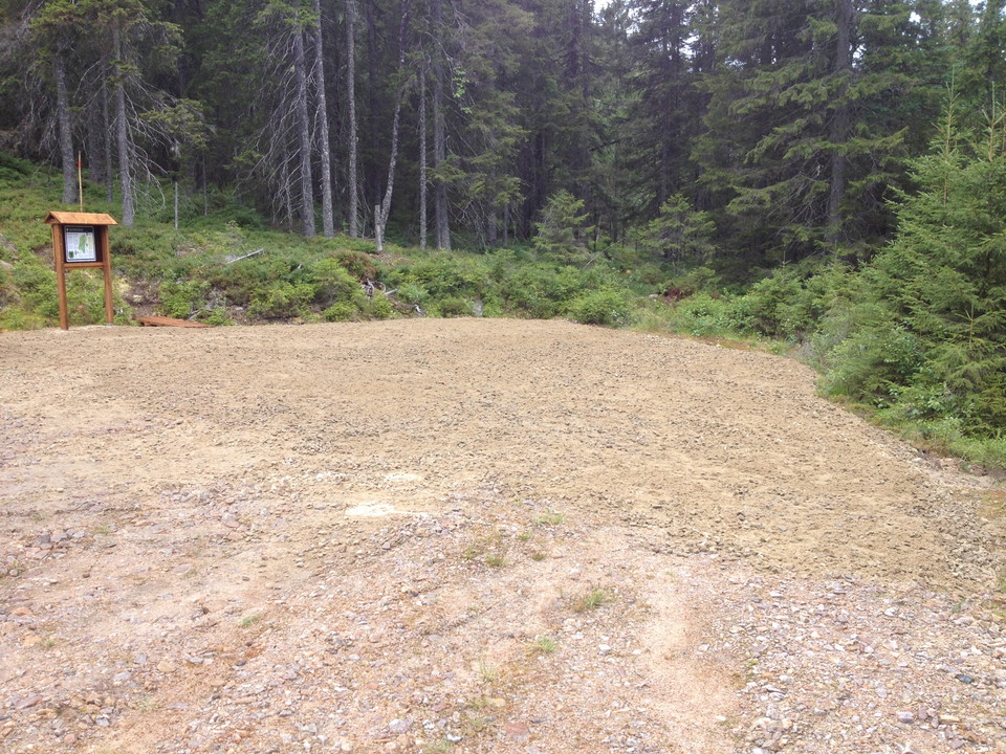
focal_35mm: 35
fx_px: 1017
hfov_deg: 52.6
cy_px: 377
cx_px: 503
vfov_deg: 40.7
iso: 50
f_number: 2.4
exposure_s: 1/213
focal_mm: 4.28
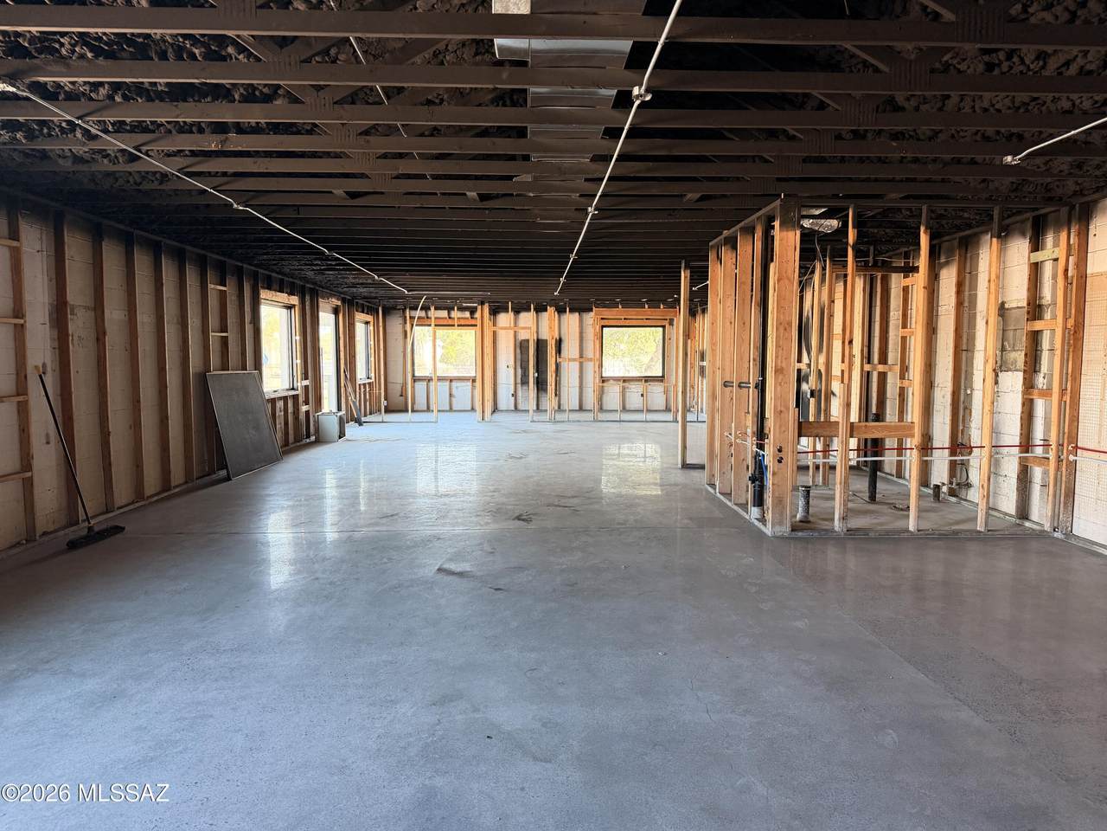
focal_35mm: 24
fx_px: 768
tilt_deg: -5.2
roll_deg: +0.3
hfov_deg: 71.6
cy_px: 416
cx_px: 554
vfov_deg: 56.8
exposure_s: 1/60
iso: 320
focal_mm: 6.76
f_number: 1.78
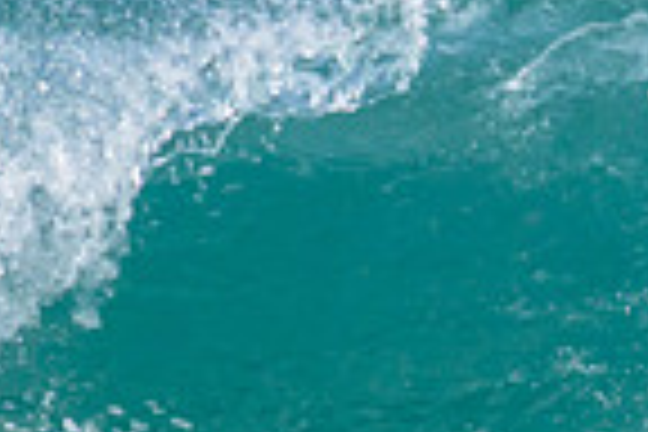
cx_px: 837
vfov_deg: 0.3
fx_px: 79158
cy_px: 218
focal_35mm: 4398
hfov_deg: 0.5
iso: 1100
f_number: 11
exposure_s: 1/2000
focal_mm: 800
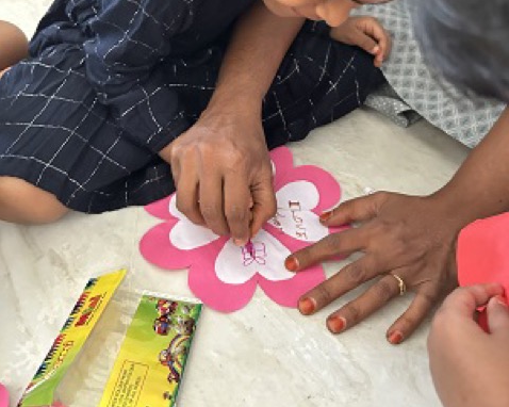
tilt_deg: -32.8
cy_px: 84
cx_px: 254
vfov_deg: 41.5
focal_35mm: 34
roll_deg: -4.8
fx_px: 512
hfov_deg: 52.9
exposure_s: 1/40
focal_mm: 5.7
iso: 640
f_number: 1.5
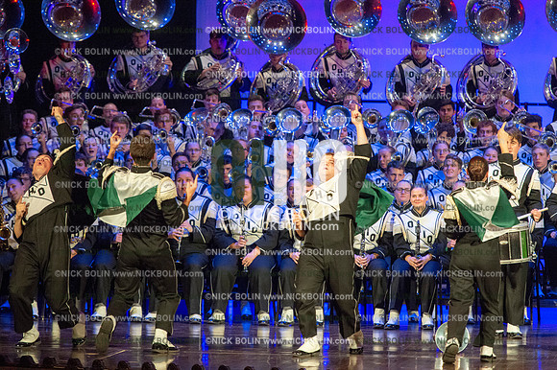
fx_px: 3711
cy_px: 185
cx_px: 278
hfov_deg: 8.6
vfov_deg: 5.7
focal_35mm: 240
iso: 8000
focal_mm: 240
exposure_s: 1/320
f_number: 5.6
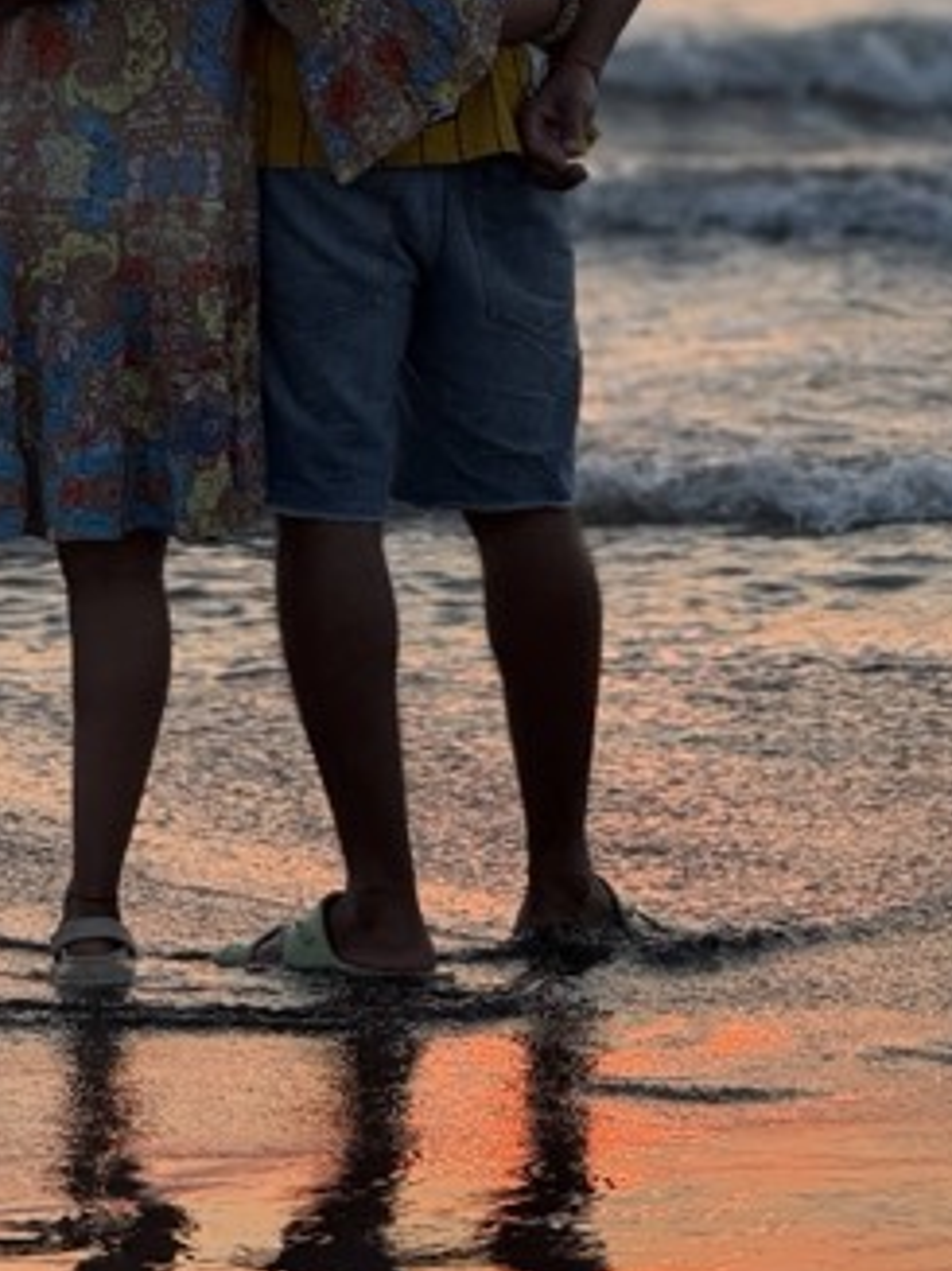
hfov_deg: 5.8
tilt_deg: -4.0
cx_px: 196
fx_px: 9430
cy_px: 124
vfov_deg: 7.7
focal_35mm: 257
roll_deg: -0.9
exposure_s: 1/261
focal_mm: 15.66
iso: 64
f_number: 2.8
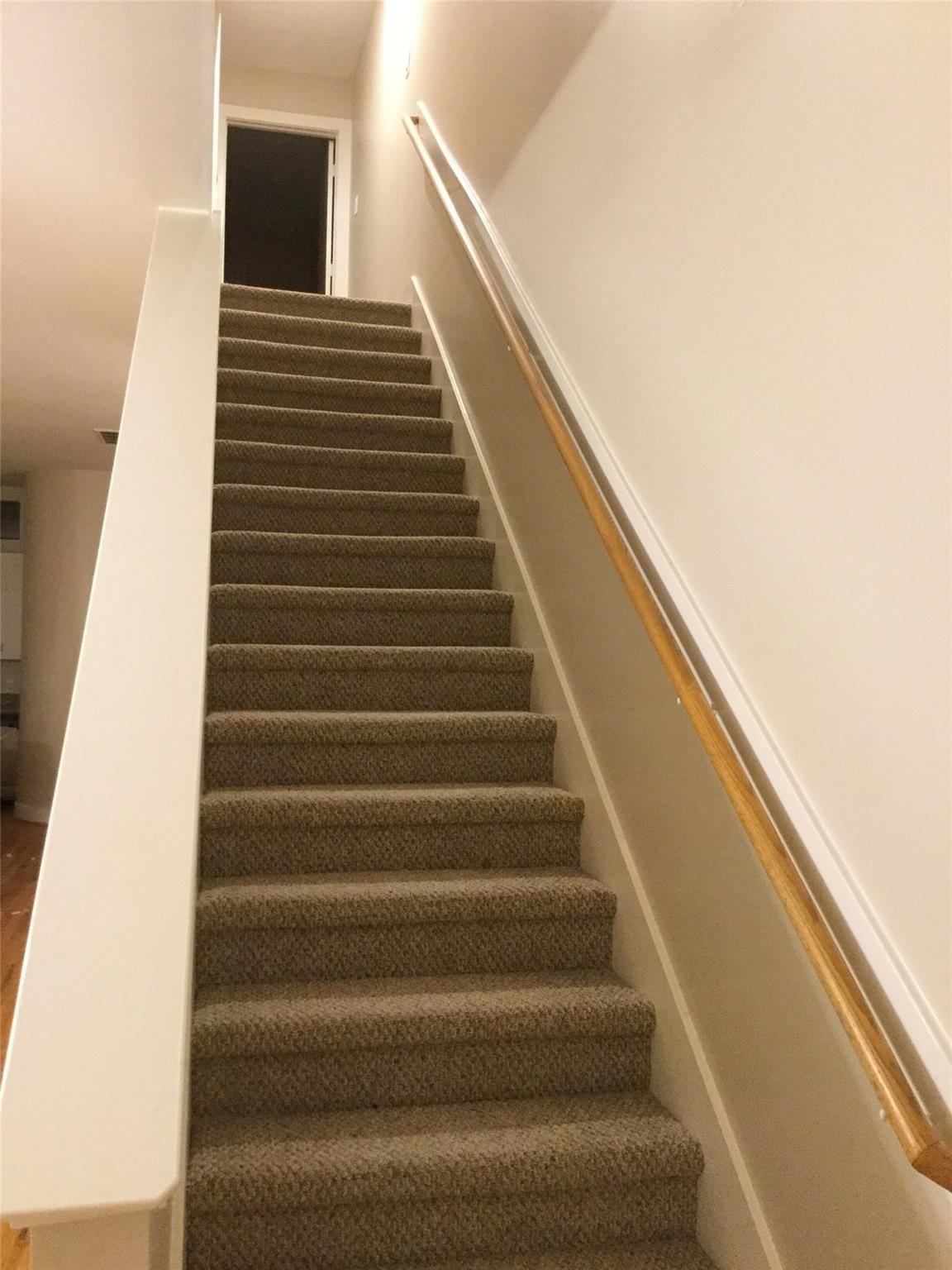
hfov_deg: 45.4
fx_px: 1137
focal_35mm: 31
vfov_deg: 58.4
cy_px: 635
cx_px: 476
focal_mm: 3.3
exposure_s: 1/15
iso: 250
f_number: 2.4
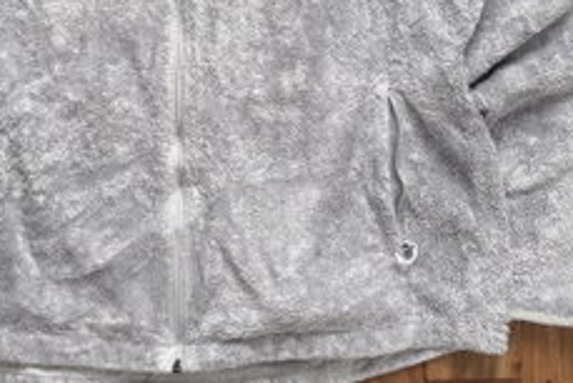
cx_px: 185
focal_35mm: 63
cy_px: 44
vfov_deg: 21.2
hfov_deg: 31.6
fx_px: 1003
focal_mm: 5.96
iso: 50
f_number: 1.6
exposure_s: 1/121
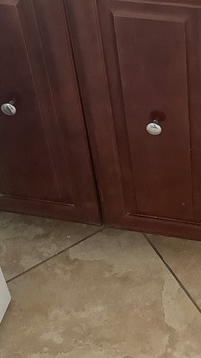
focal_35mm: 74
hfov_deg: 16.1
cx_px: 177
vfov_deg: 28.1
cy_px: 81
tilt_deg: -42.6
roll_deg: +4.7
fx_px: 701
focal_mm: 3.3
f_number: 2.4
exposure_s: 1/60
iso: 250
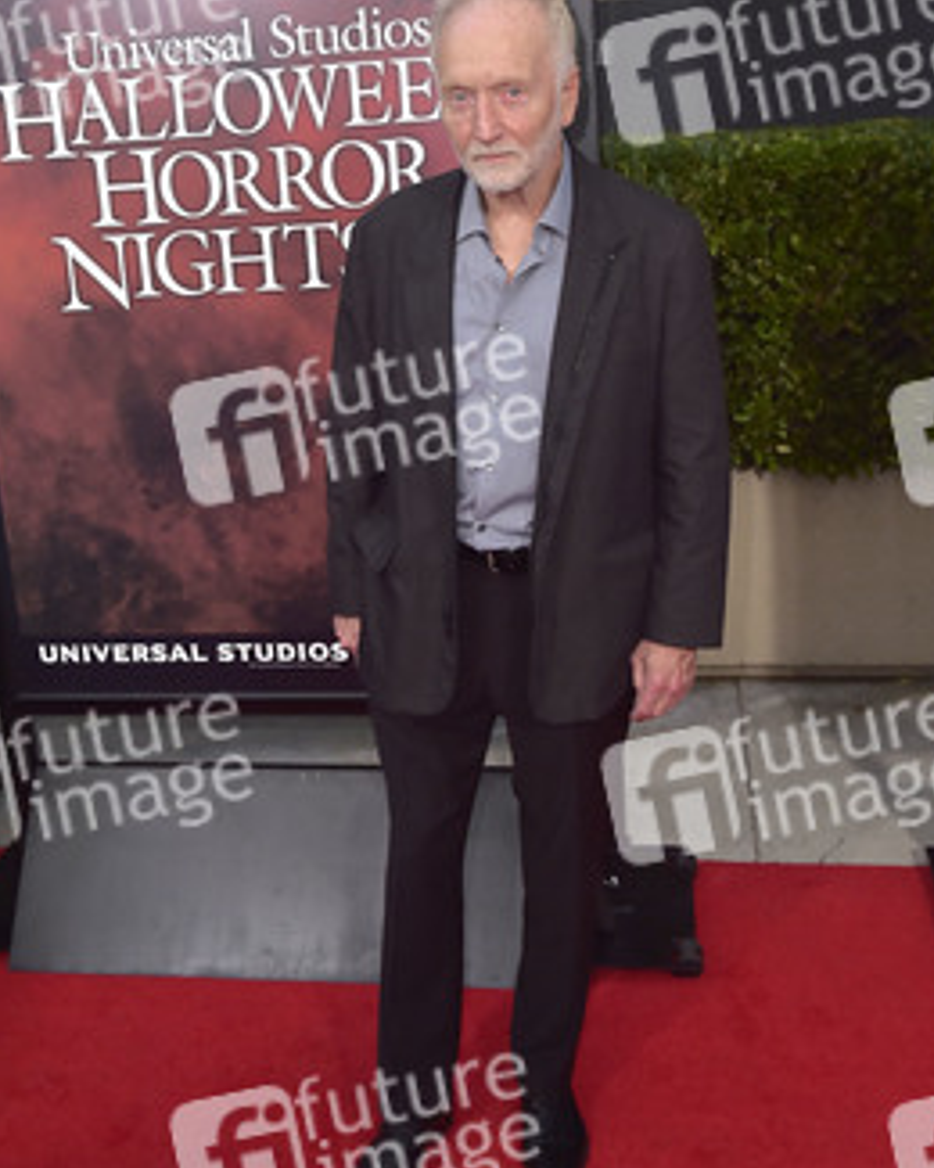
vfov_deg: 49.1
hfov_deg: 40.1
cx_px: 462
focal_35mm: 37
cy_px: 600
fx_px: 1278
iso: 500
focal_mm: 32
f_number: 6.3
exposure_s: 1/320
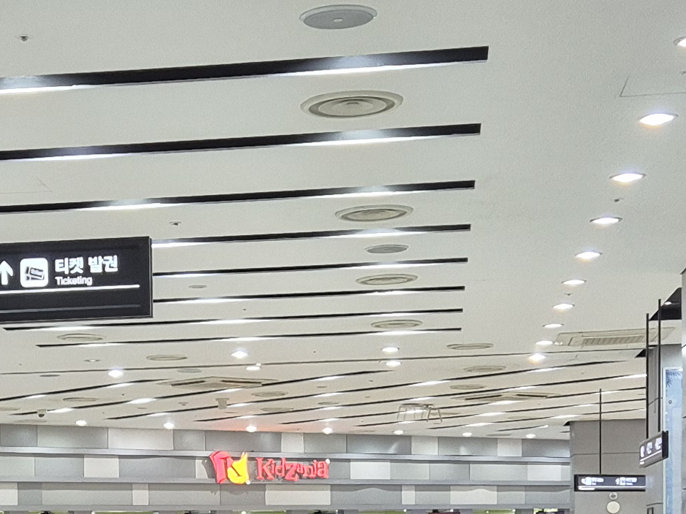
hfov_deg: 19.9
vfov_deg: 14.5
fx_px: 1942
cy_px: 640
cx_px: 157
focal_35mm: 98
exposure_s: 1/120
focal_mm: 5.4
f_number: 1.8
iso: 250
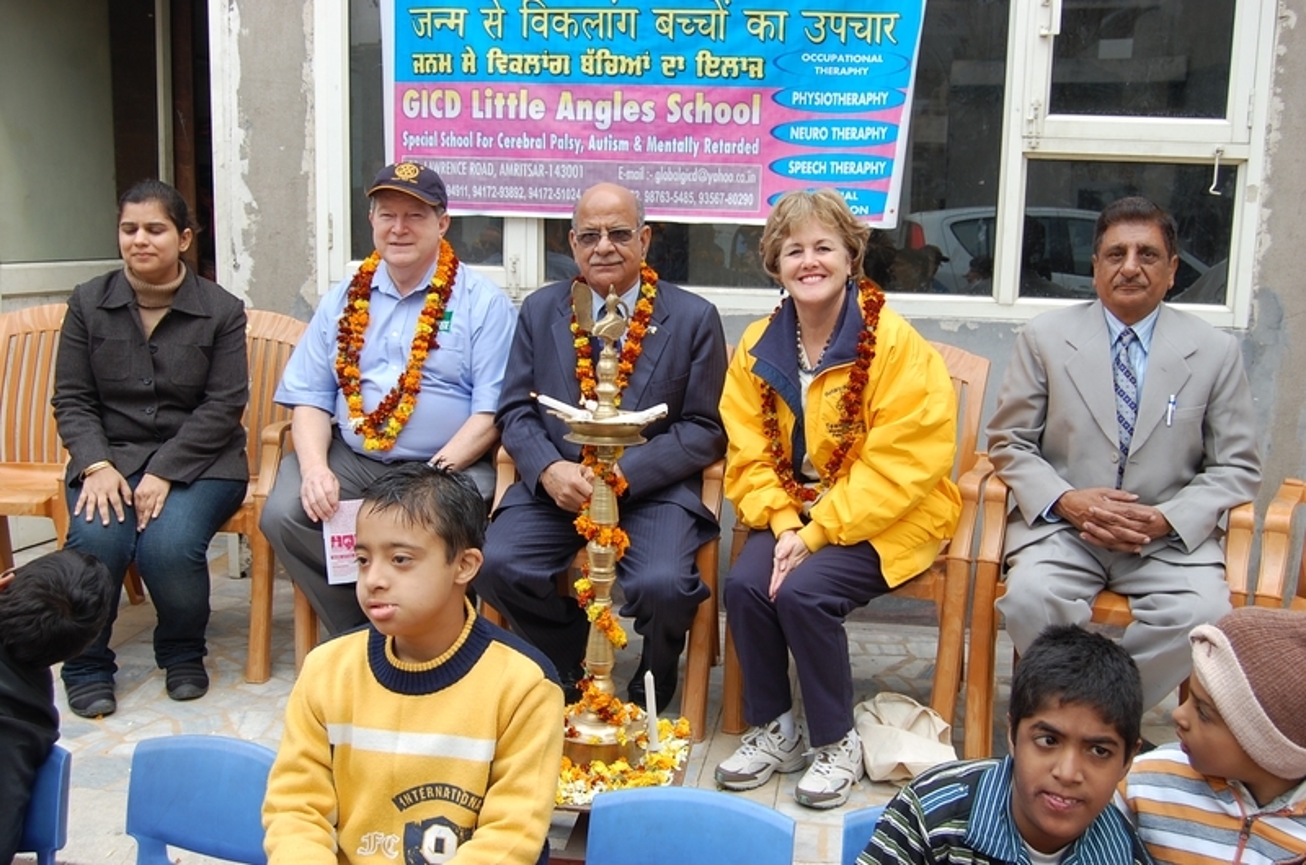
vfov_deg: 38.2
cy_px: 432
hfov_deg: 55.2
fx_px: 1249
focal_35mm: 34
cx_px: 653
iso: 200
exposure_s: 1/125
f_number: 5.6
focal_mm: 23
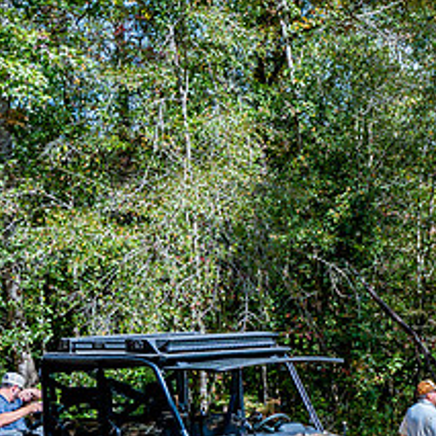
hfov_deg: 16.3
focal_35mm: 99
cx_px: 614
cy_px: 383
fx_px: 1411
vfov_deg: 17.3
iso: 100
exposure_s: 1/1600
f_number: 2.8
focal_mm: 32
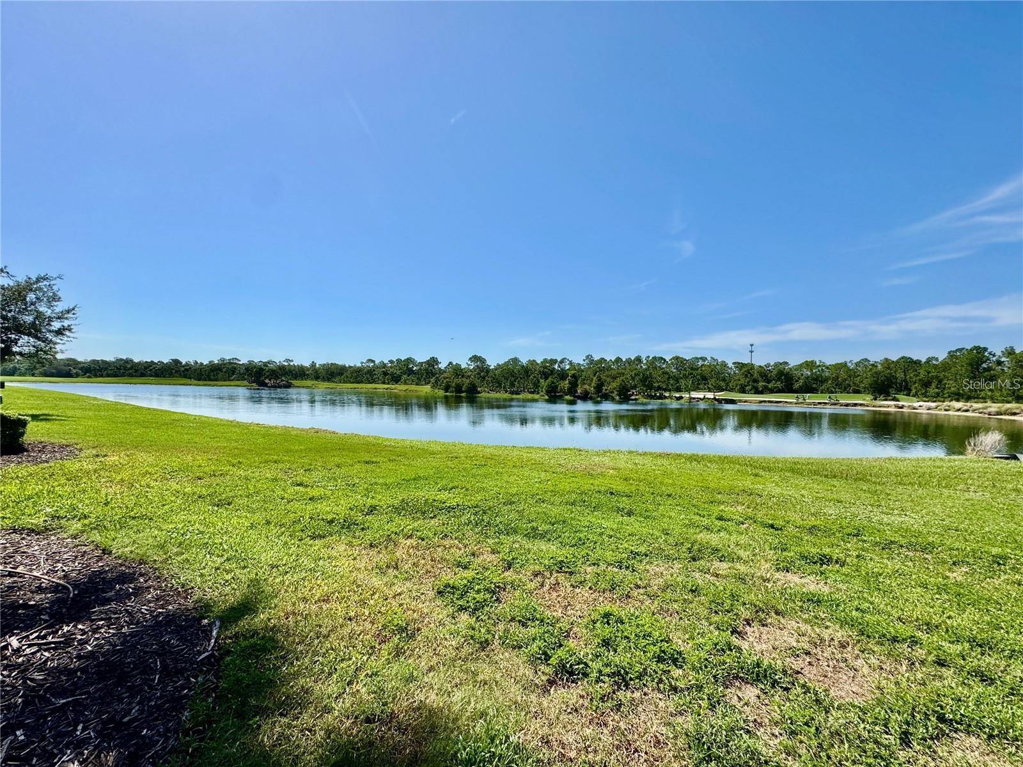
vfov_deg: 85.7
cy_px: 384
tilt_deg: +1.6
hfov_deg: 102.1
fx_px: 414
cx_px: 512
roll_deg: -0.5
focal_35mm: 14
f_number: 2.2
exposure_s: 1/3106
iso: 50
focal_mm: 2.22
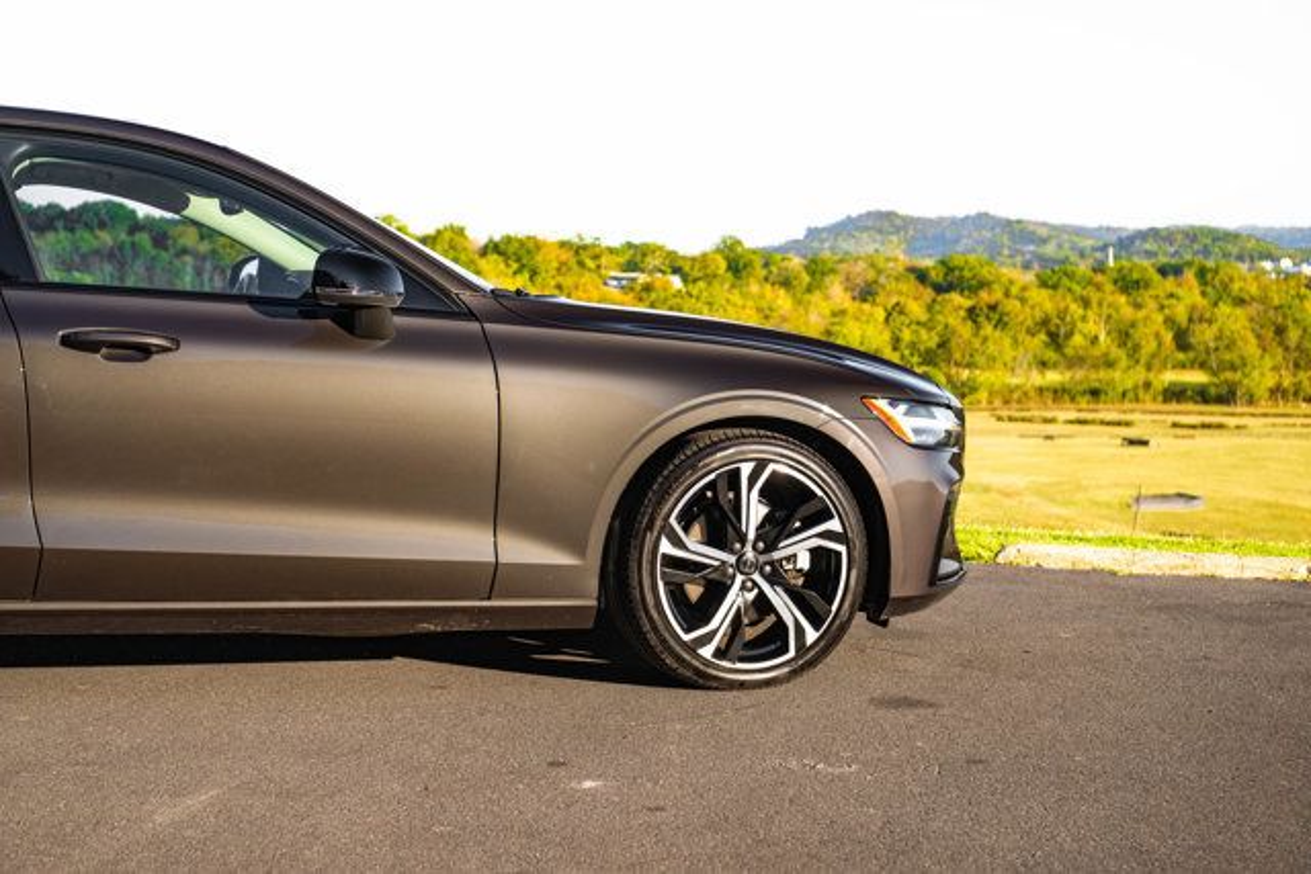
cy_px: 437
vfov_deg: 24.6
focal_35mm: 55
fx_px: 2003
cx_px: 656
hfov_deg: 36.2
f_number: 5
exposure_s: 1/1000
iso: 800
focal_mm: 55
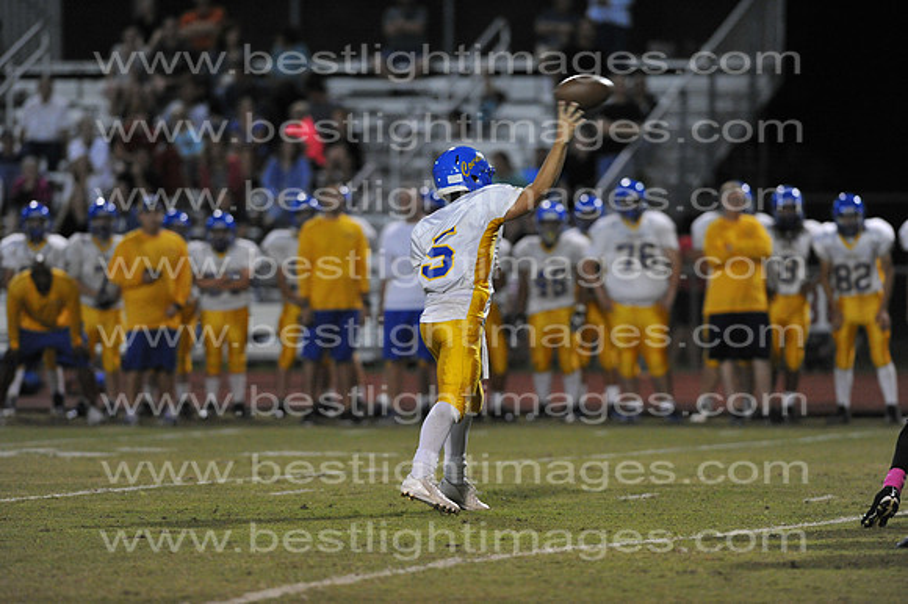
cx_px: 454
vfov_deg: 4.6
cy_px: 302
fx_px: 7562
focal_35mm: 300
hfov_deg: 6.9
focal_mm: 300
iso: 6400
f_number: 4
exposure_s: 1/500
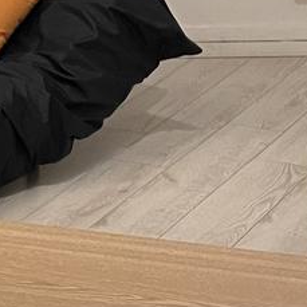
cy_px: -67
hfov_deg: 10.6
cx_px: -68
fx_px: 1625
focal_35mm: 162
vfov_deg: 10.6
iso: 250
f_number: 1.8
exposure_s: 1/60
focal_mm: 3.99
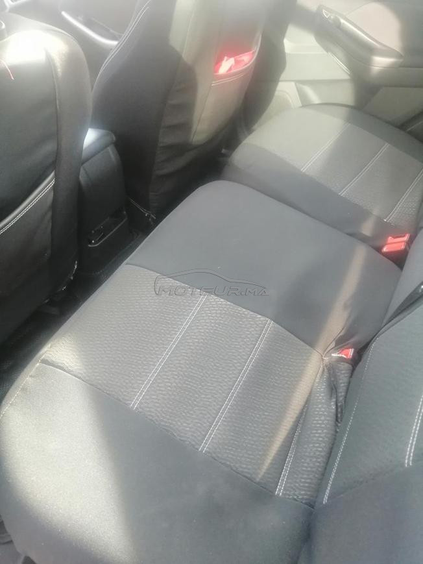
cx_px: 212
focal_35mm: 26
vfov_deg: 67.3
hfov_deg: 53.1
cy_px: 282
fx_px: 424
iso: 100
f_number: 1.8
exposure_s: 1/33.3
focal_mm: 3.95
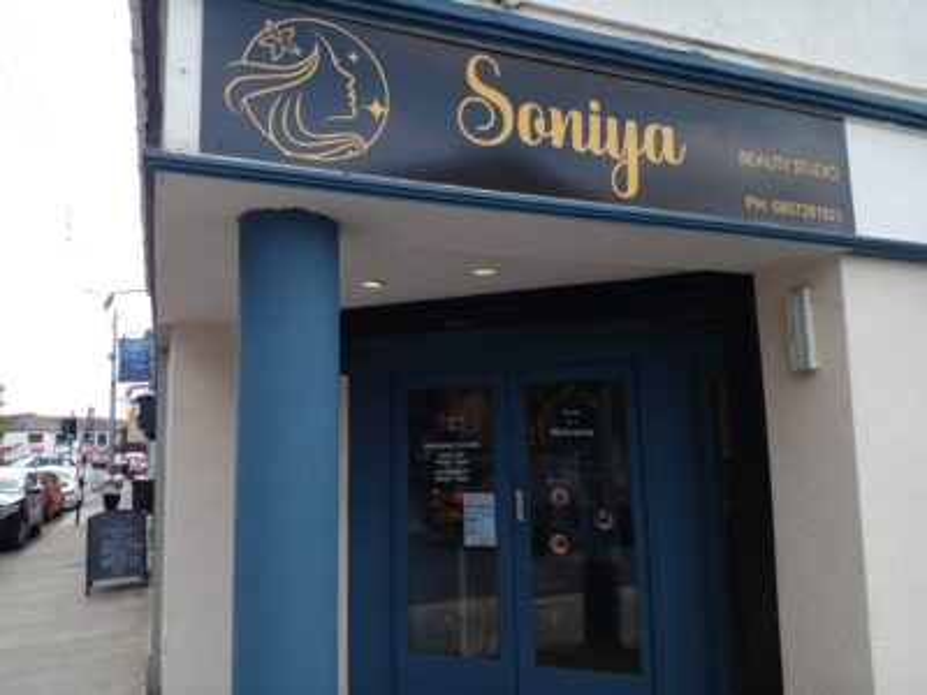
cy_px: 348
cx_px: 464
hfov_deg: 65.3
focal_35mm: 27
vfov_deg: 51.4
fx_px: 723
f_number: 1.9
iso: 40
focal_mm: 3.6
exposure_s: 1/451
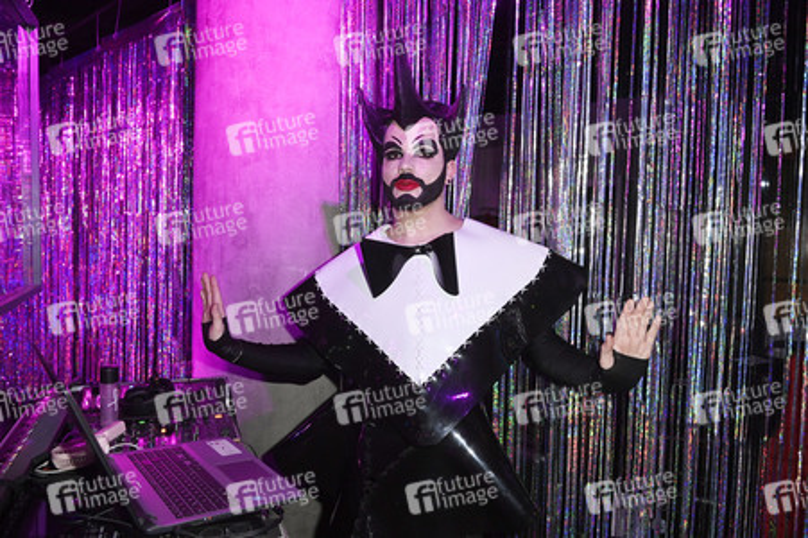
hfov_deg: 65.5
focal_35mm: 28
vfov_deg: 46.3
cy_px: 269
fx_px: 628
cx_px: 404
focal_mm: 28
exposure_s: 1/40
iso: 2000
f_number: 5.6
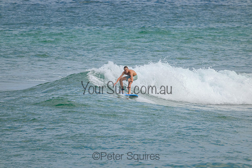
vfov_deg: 1.7
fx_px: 5601
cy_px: 84
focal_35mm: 800
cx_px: 126
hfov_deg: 2.6
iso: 1400
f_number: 13
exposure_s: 1/2000
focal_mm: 800
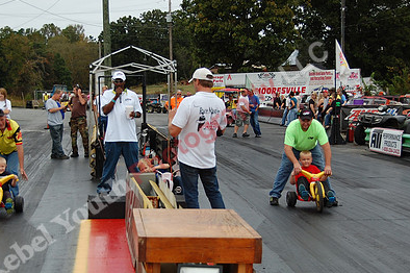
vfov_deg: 18.1
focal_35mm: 75
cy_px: 175
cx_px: 148
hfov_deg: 26.9
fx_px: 853
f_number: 4.5
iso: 220
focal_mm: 34
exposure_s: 1/1000
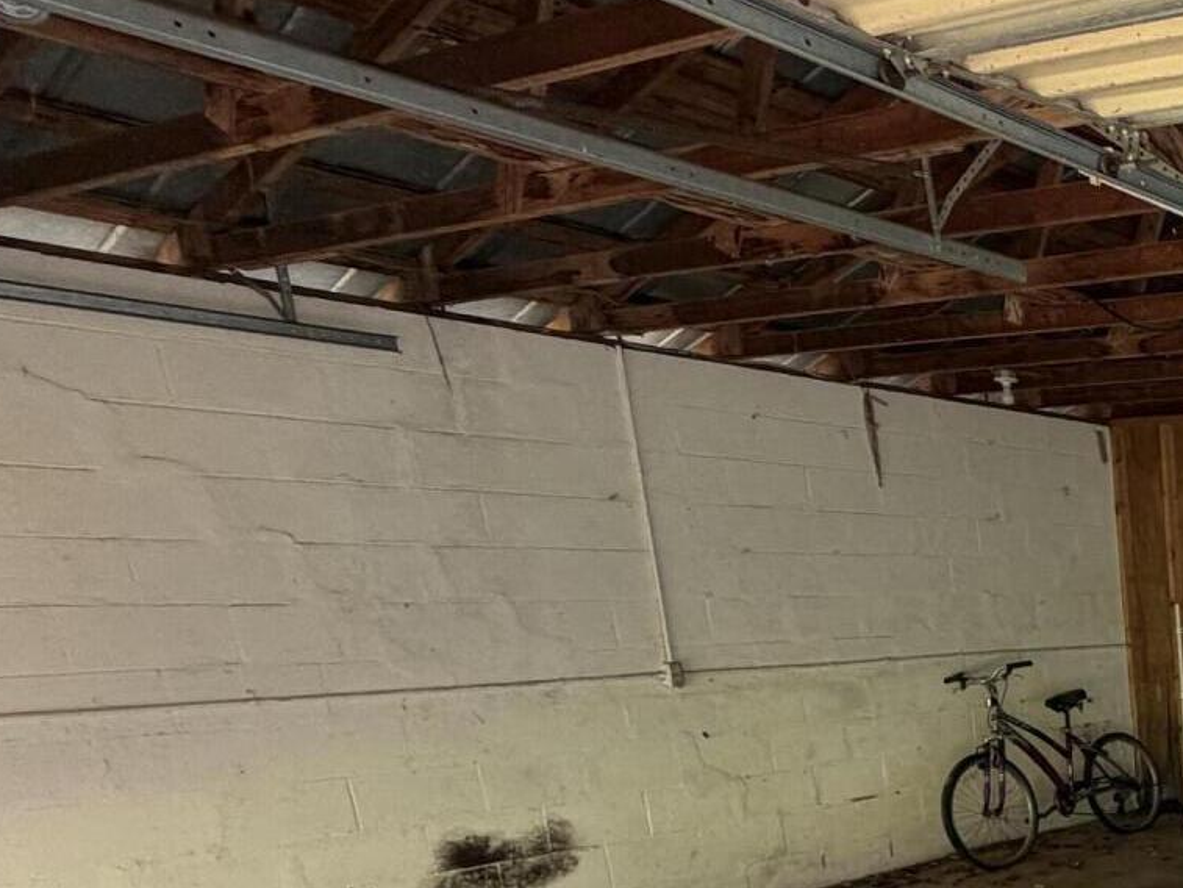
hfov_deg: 34.8
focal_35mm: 37
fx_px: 1265
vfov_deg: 34.7
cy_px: 911
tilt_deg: -15.3
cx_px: 1541
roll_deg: +0.5
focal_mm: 2.22
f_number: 2.2
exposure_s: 1/121
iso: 200
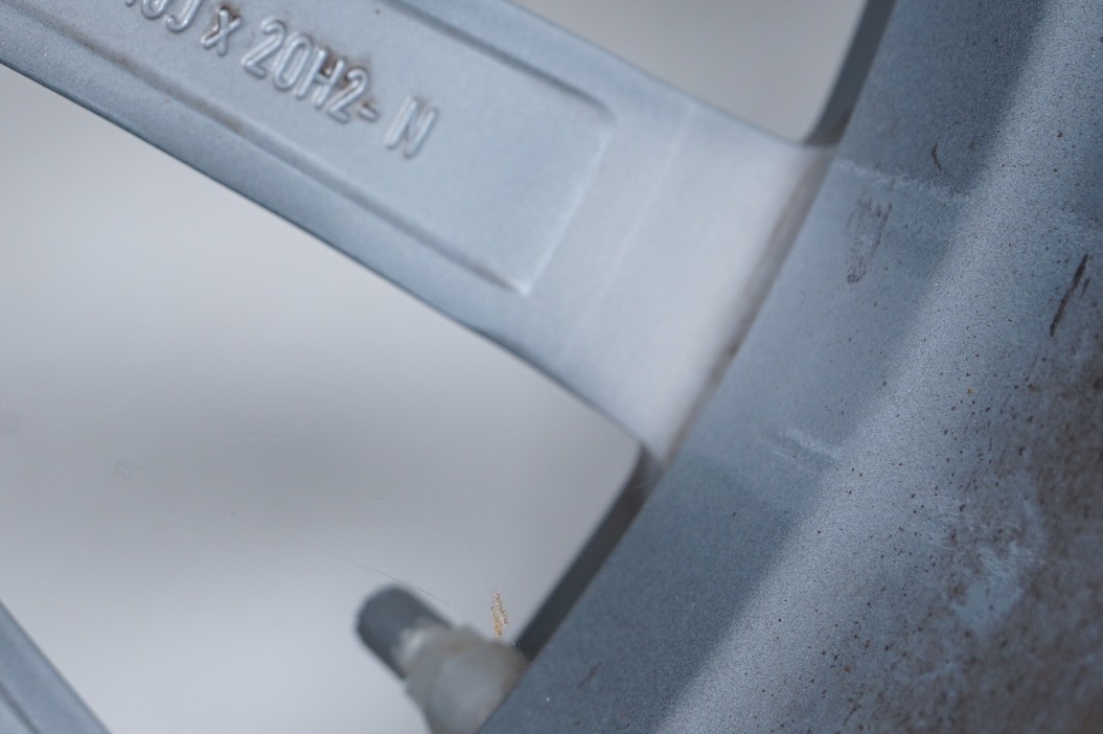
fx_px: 3399
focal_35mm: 111
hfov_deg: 18.2
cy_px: 278
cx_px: 132
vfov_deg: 12.3
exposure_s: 1/125
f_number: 7.1
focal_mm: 61
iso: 250
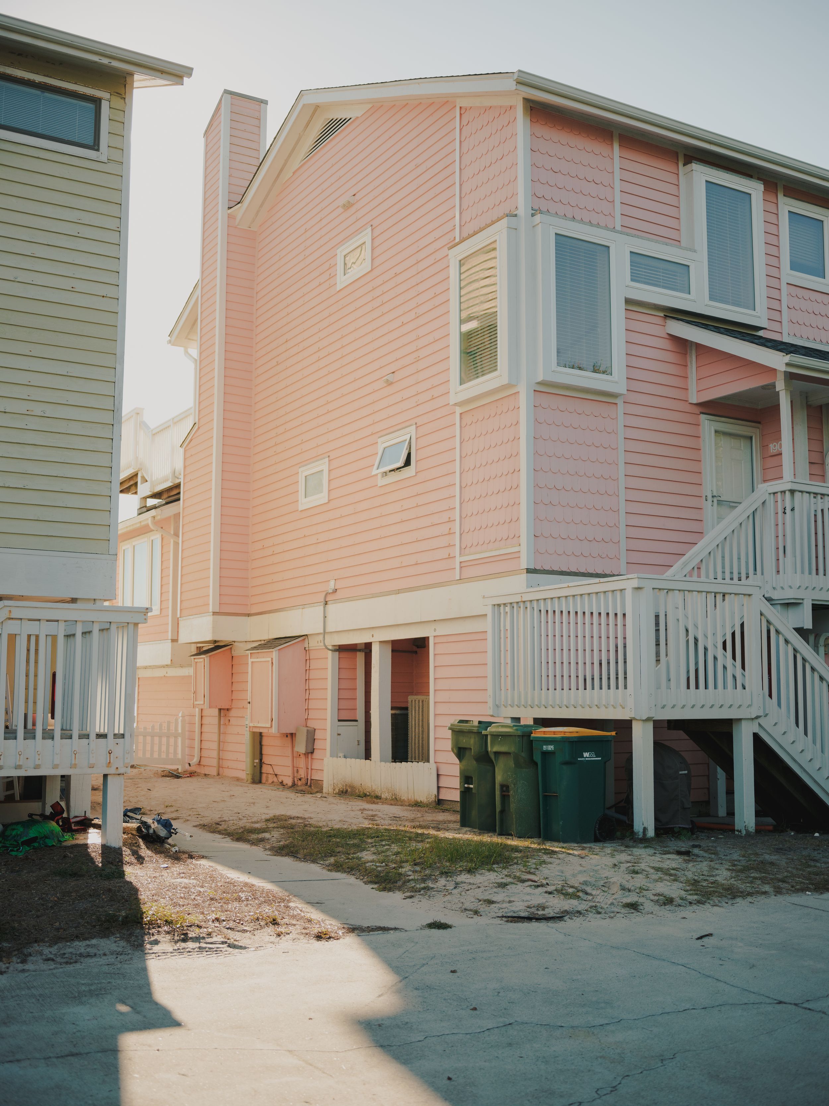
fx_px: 1277
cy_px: 553
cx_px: 414
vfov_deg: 46.8
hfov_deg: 36.0
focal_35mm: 40
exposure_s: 1/1250
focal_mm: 50
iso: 400
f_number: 3.5
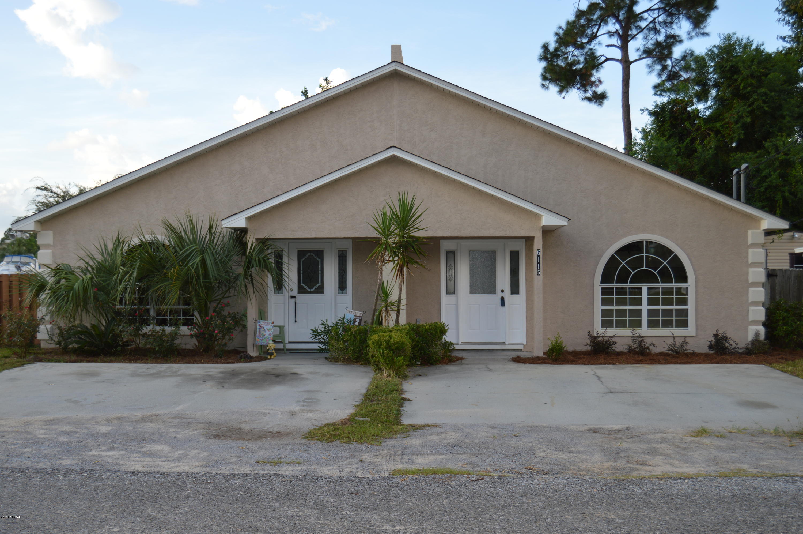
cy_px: 267
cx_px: 402
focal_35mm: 39
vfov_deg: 34.1
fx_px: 869
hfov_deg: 49.6
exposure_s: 1/200
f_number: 5.6
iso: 100
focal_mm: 26
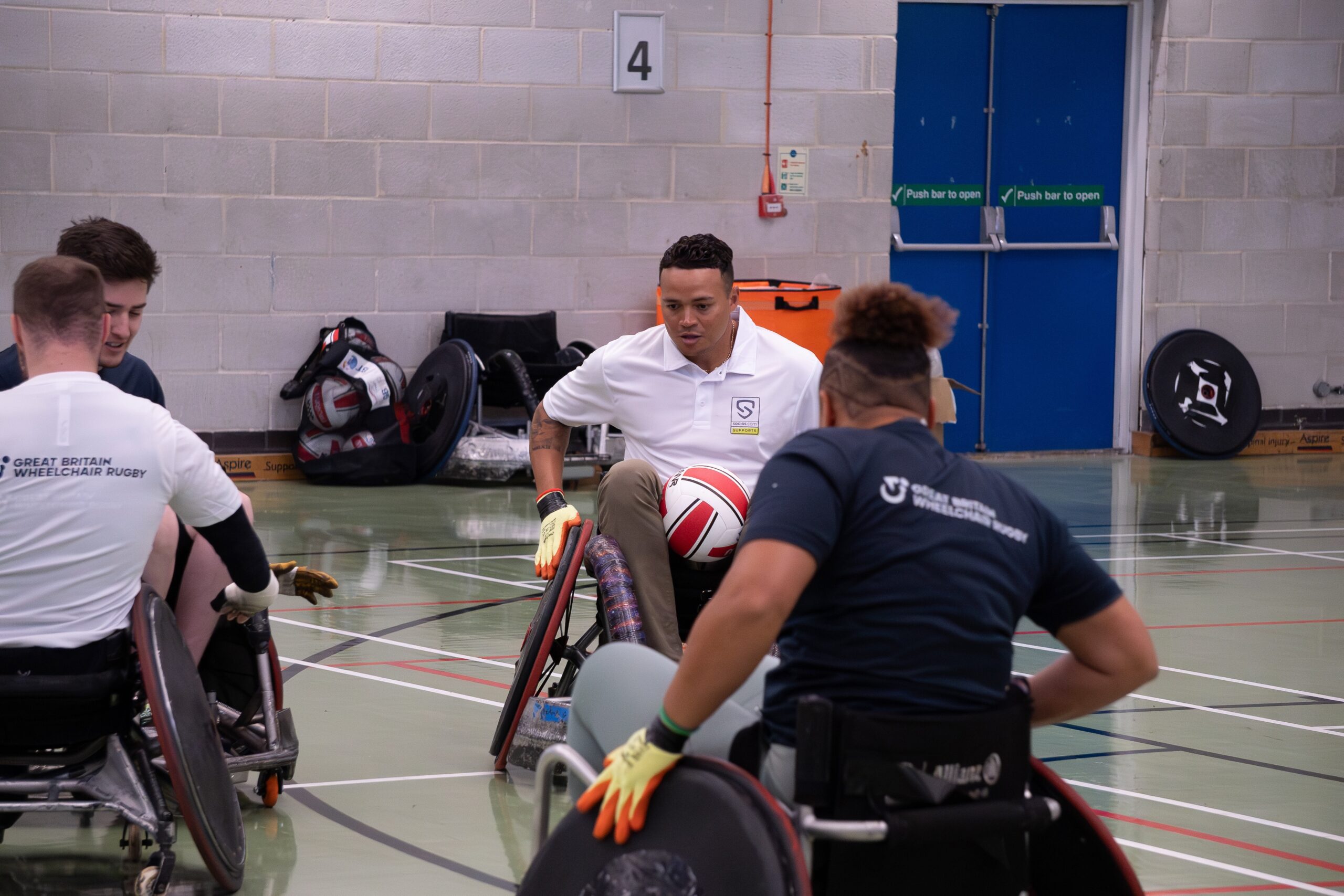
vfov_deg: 10.3
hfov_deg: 15.4
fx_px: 4965
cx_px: 672
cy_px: 448
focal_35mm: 133
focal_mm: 89
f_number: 5
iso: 10000
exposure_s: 1/1000
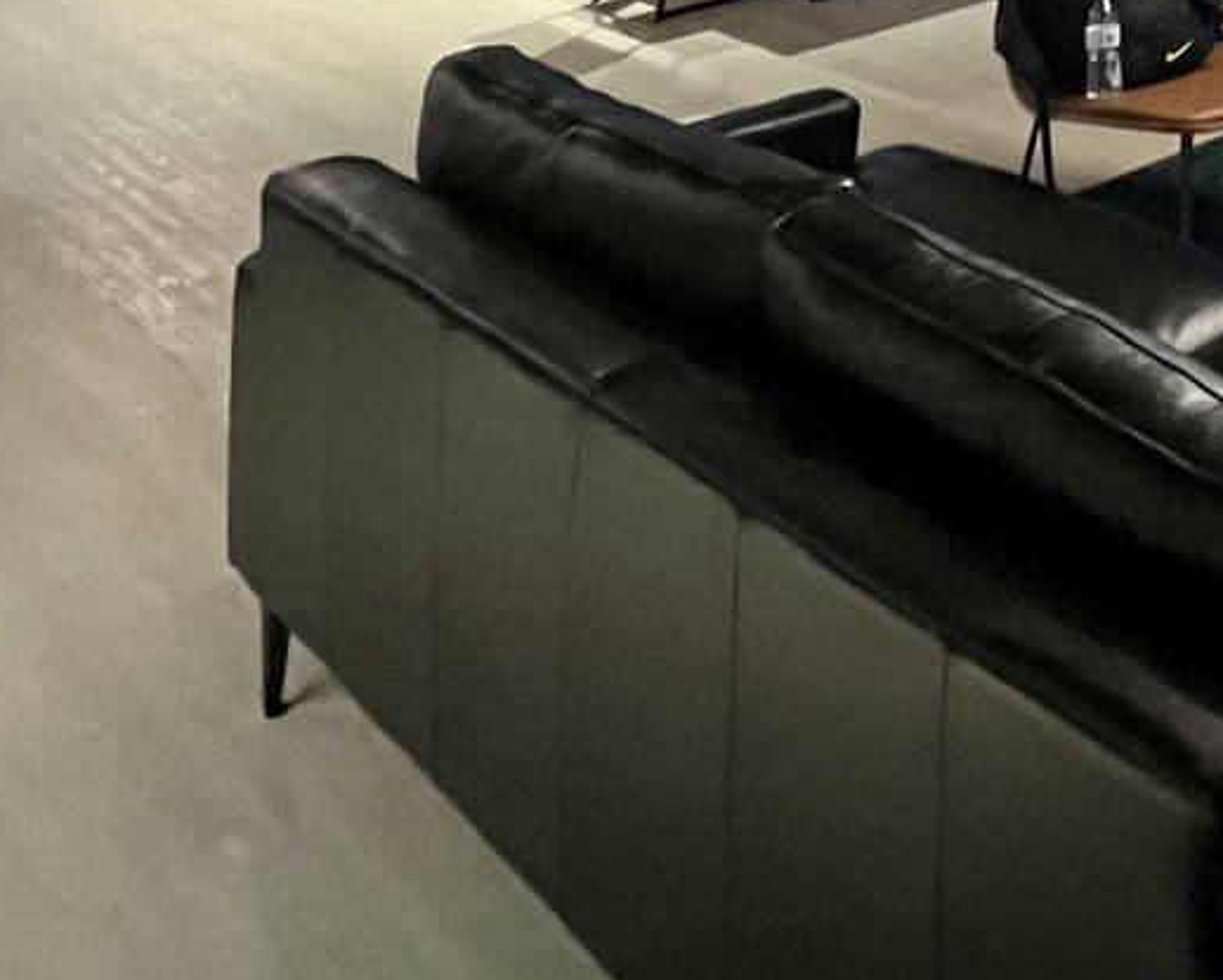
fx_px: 1702
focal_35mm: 47
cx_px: 1459
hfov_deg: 32.7
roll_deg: +0.2
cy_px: -600
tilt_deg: +2.6
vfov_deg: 23.5
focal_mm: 1.57
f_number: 1.8
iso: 1000
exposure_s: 1/30
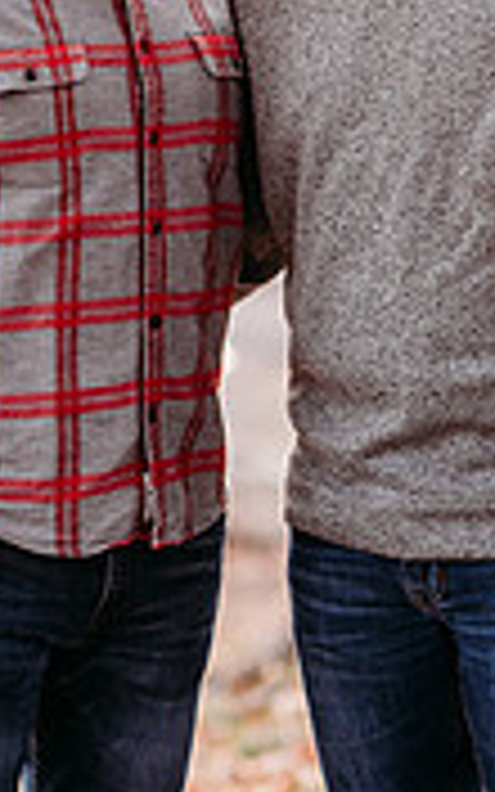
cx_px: 225
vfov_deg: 9.4
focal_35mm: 222
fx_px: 4792
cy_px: -14
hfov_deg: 5.9
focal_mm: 85
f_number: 2.2
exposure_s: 1/400
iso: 320
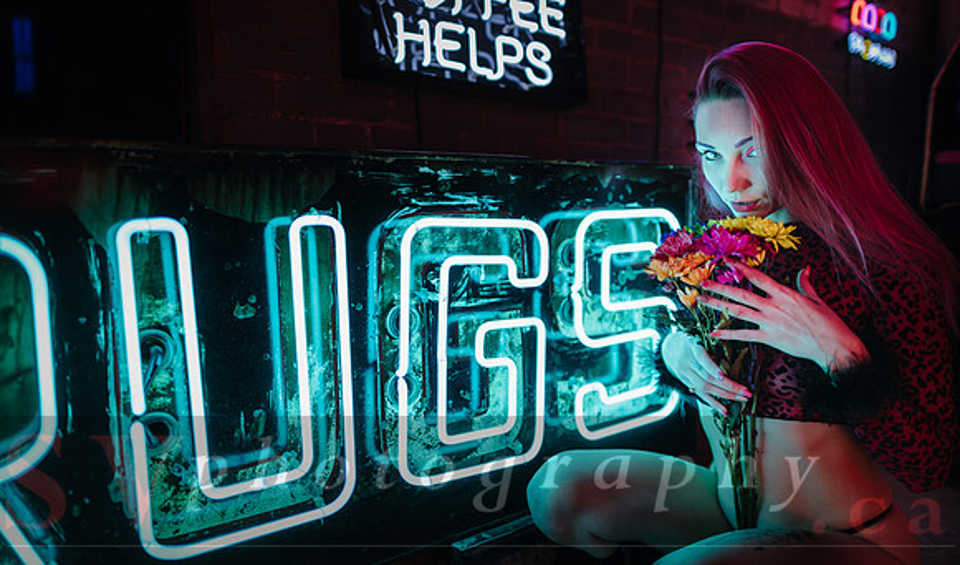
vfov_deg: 47.1
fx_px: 646
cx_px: 479
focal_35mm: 25
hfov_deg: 73.2
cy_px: 250
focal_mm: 24
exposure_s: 1/100
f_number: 1.6
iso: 100
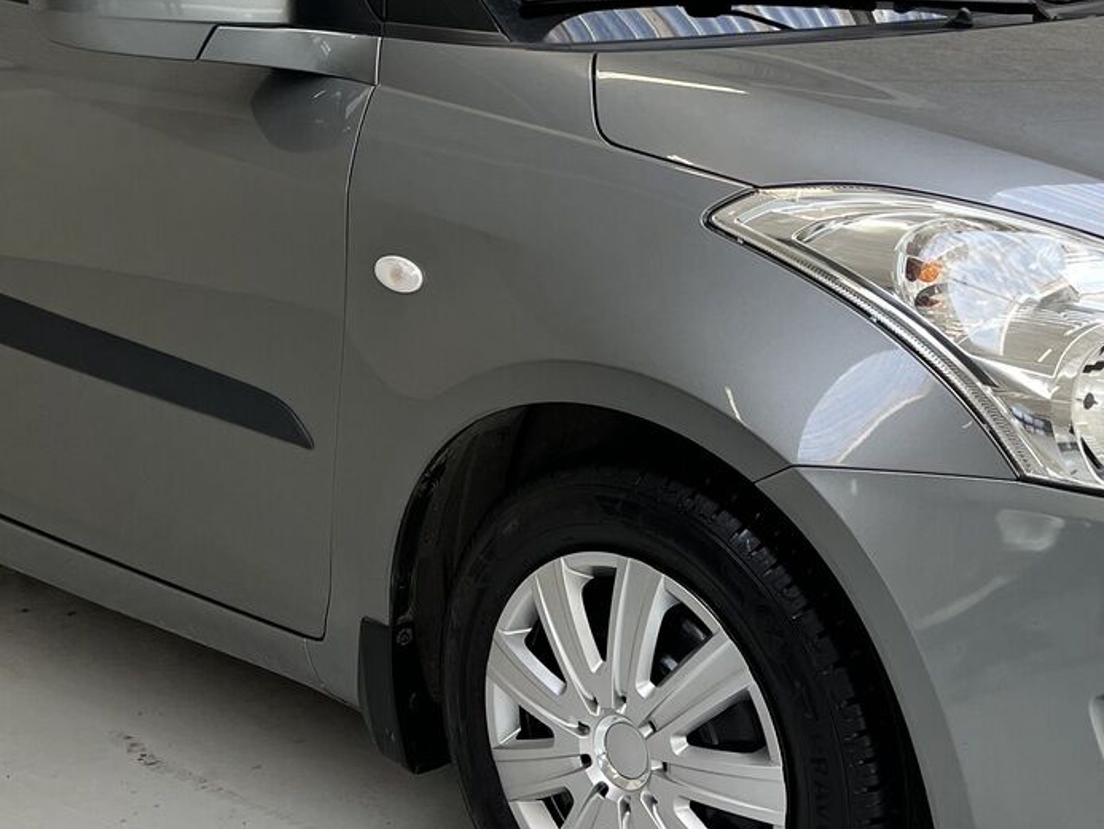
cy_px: 346
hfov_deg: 30.2
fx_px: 2041
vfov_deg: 22.9
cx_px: 671
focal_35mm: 64
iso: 32
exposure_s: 1/116
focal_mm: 5.7
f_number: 1.5
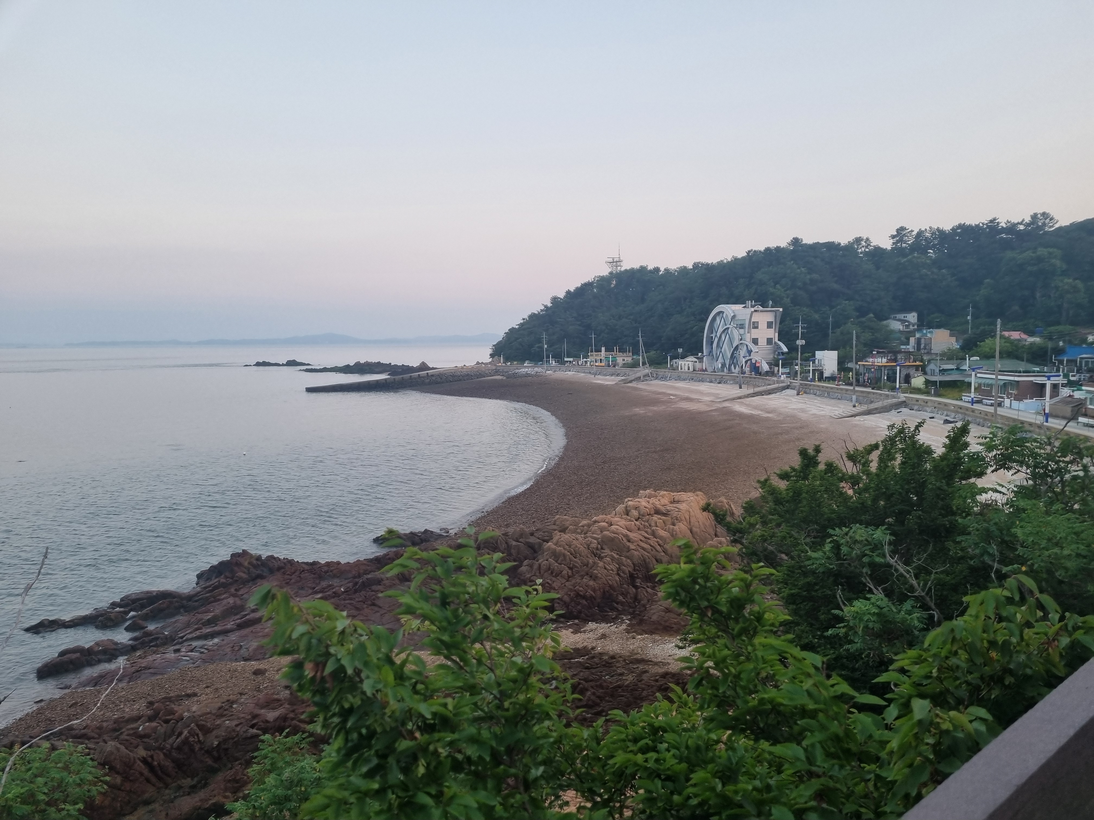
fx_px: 822
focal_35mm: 26
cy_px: 410
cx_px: 547
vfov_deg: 53.1
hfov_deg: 67.3
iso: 50
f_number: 1.8
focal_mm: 5.4
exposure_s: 1/120
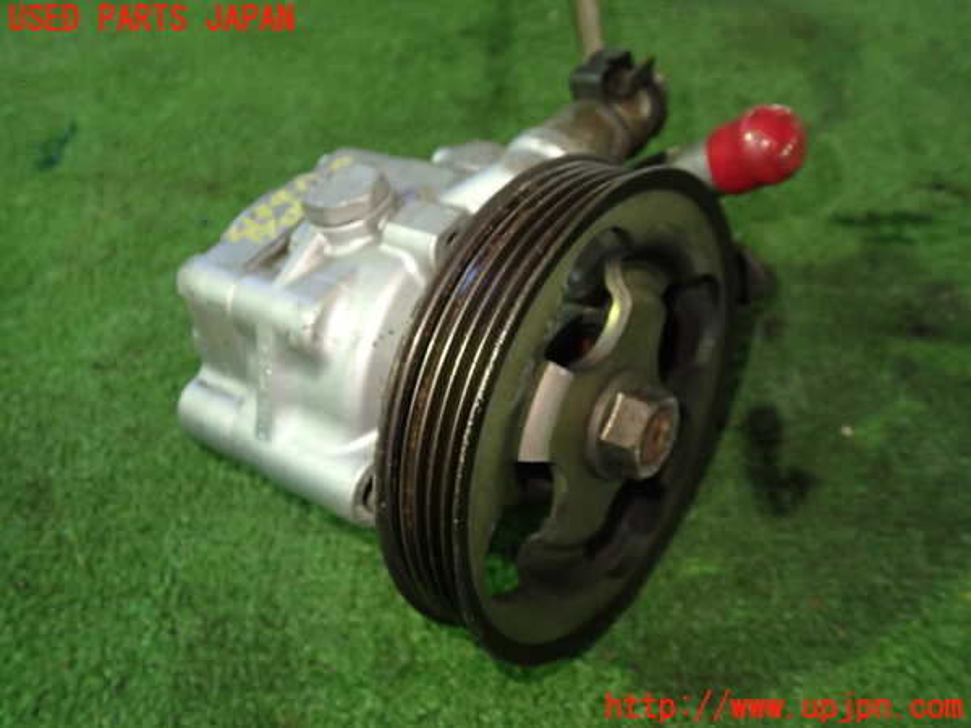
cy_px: 364
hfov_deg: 60.0
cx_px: 486
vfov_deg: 46.8
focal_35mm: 30
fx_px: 842
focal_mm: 5.4
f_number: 2.3
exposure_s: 1/30
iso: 400
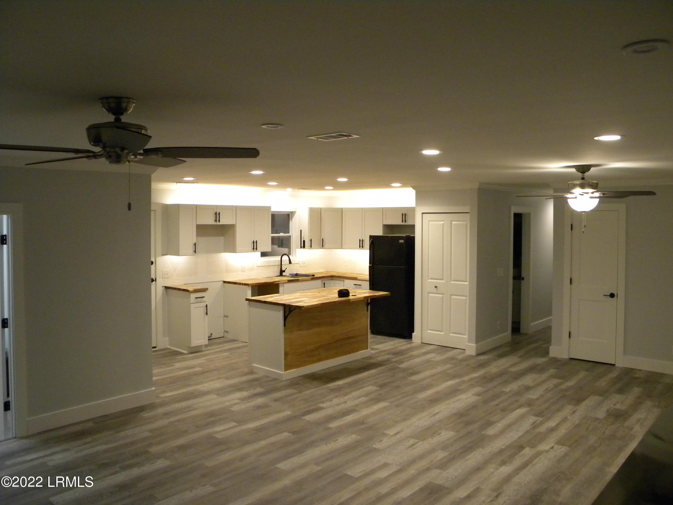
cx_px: 336
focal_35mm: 28
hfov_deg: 63.4
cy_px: 252
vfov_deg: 49.7
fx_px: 544
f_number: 3.5
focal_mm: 5
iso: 400
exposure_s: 1/52.4
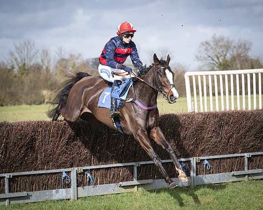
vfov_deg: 9.7
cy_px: 102
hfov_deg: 12.2
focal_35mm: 159
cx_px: 133
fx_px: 1235
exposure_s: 1/3200
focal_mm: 110
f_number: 4
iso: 400
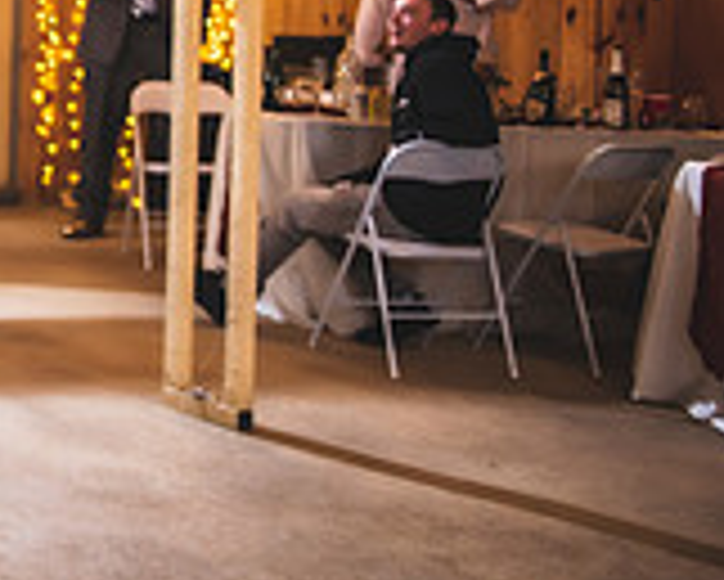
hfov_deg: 16.4
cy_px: -101
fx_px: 2101
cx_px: -571
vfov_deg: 15.2
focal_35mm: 98
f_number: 2.8
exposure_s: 1/125
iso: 500
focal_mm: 29
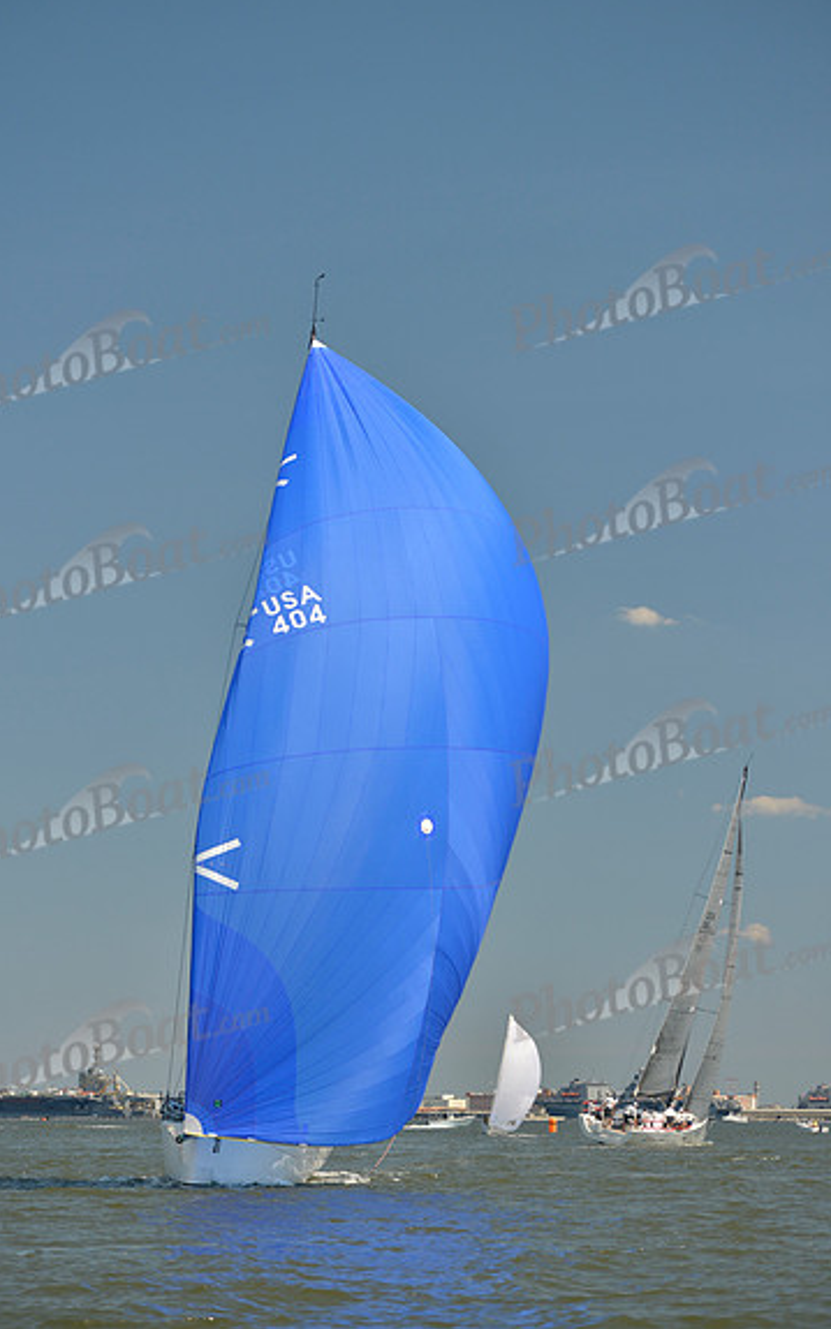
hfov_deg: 12.7
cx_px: 390
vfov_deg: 20.2
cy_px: 660
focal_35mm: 103
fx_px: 3730
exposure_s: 1/1250
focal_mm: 100
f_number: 4
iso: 200
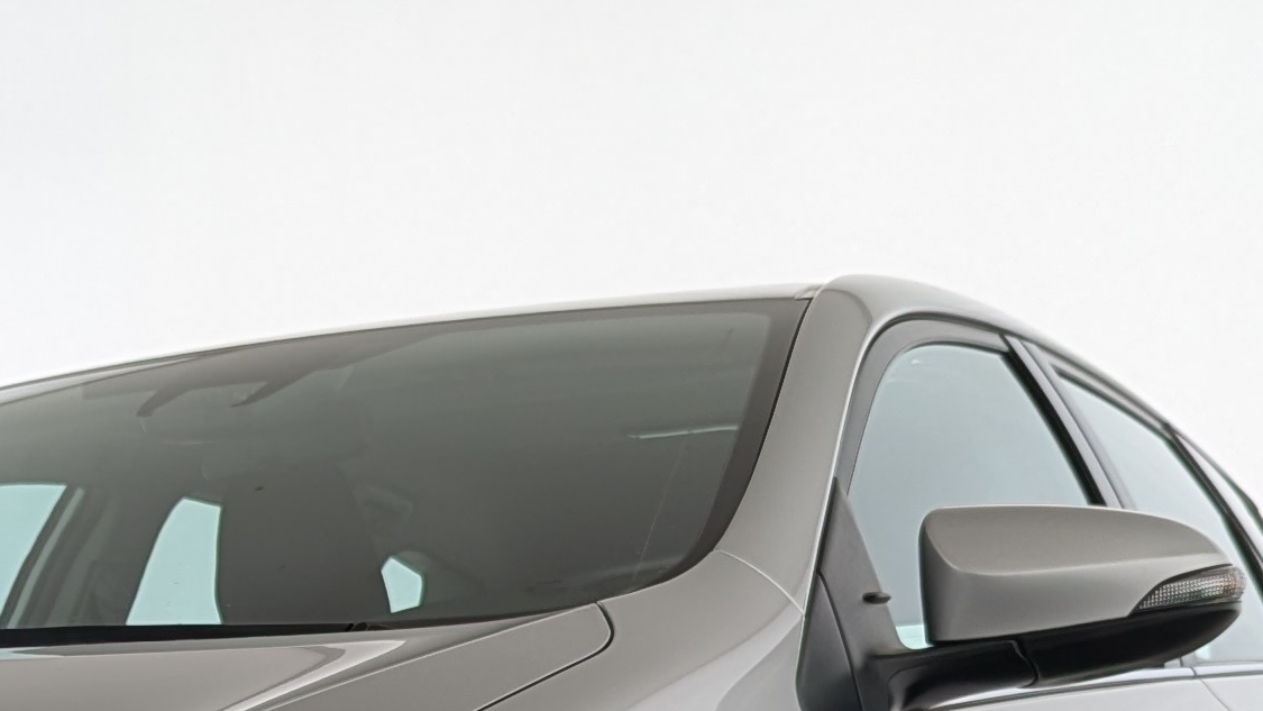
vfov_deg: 12.0
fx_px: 3182
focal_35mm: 95
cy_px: 1143
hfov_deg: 21.9
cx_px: 95
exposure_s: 1/220
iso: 55
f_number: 1.85
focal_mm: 6.81
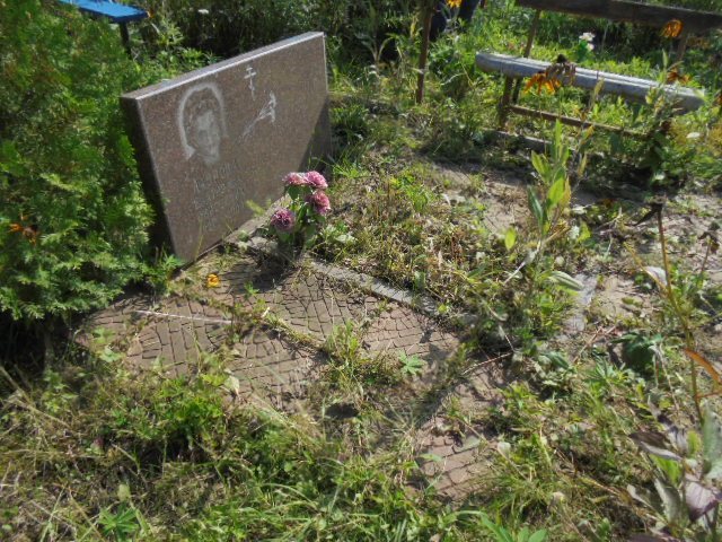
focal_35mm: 26
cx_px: 361
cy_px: 271
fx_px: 542
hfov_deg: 67.3
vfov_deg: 53.1
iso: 100
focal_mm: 4.6
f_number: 3.5
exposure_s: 1/800
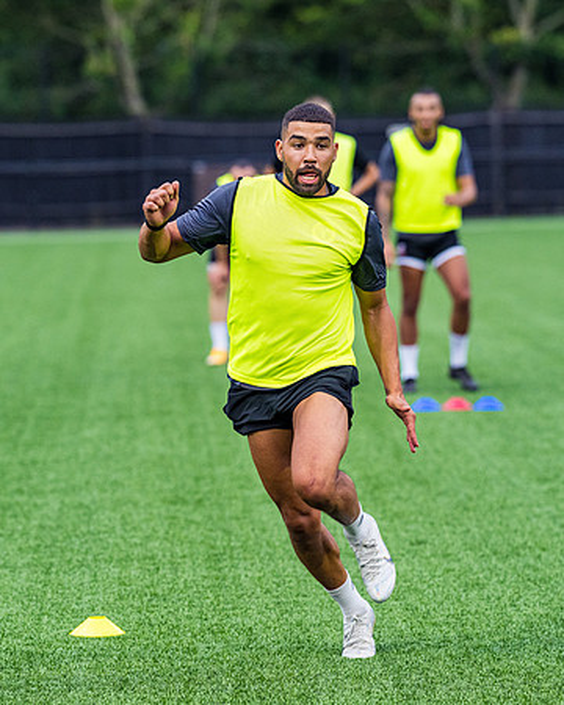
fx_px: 4326
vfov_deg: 9.3
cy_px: 357
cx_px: 248
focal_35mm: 207
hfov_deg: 7.5
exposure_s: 1/1000
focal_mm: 135
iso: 1250
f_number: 2.5
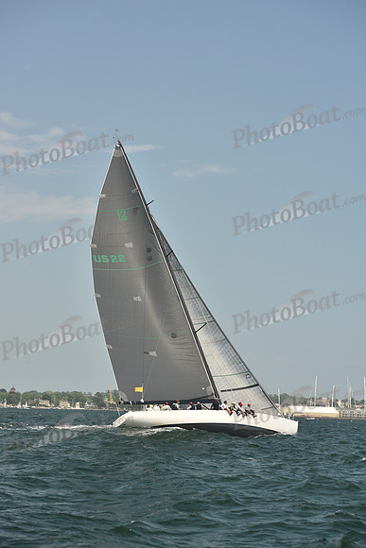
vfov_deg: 22.6
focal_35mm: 90
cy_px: 274
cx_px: 183
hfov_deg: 15.2
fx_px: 1372
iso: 250
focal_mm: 90
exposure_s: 1/640
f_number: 5
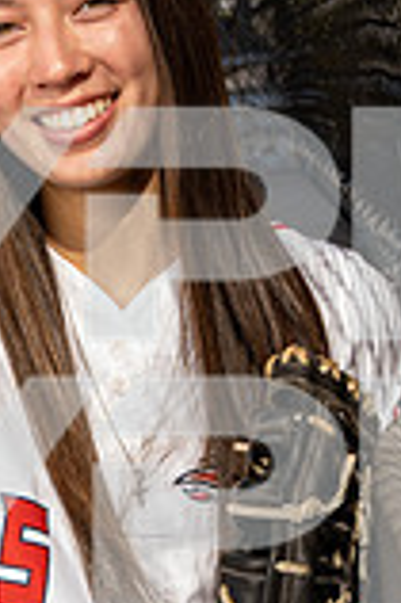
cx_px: 50
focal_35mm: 148
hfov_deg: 9.2
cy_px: 496
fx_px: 2478
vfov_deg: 13.8
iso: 64
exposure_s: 1/250
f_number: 8
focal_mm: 52
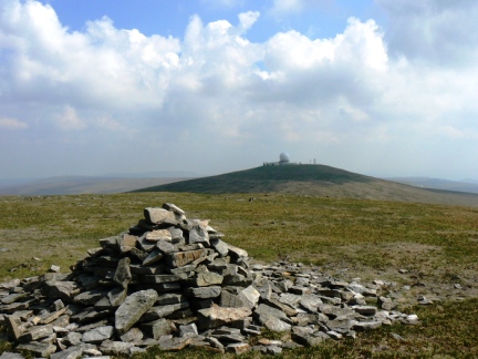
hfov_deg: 51.4
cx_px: 239
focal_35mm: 36
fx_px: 497
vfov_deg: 39.7
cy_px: 180
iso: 80
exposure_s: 1/500
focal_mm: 6
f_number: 8
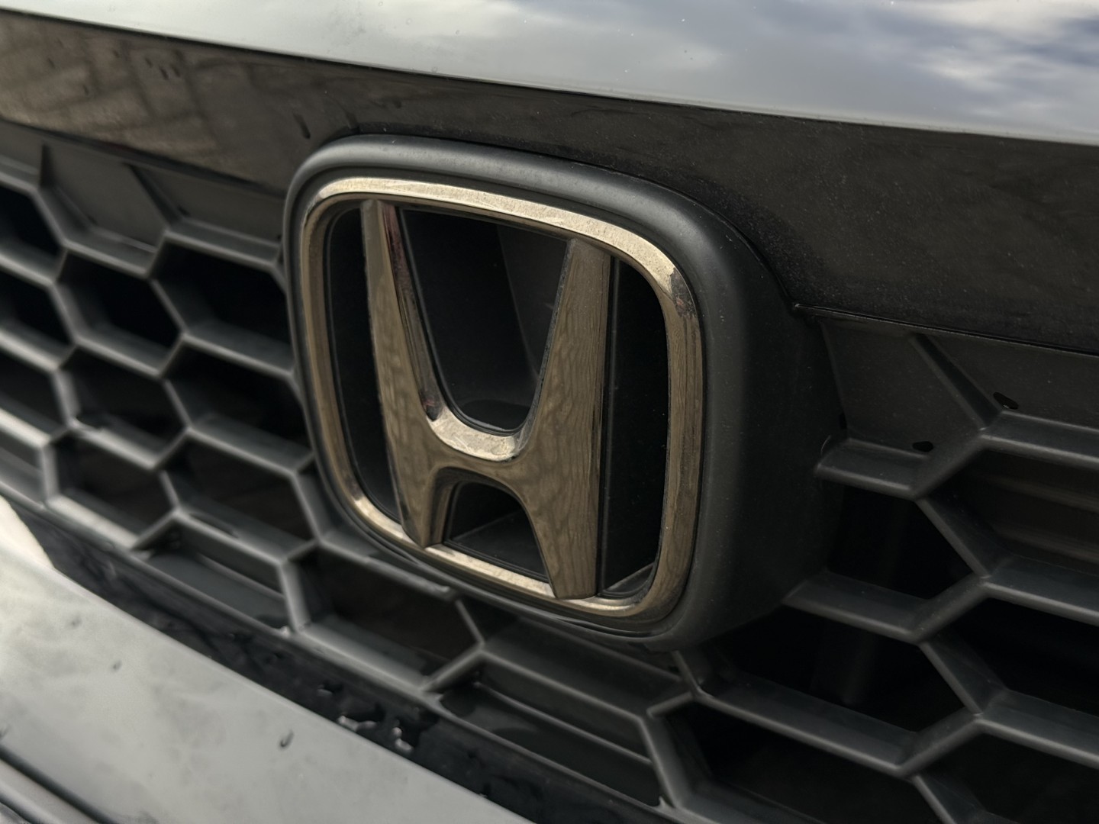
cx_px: 550
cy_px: 412
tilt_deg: -14.8
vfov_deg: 30.3
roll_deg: -2.6
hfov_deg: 39.7
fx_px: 1524
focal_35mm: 48
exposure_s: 1/636
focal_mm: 6.76
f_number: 1.78
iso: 100
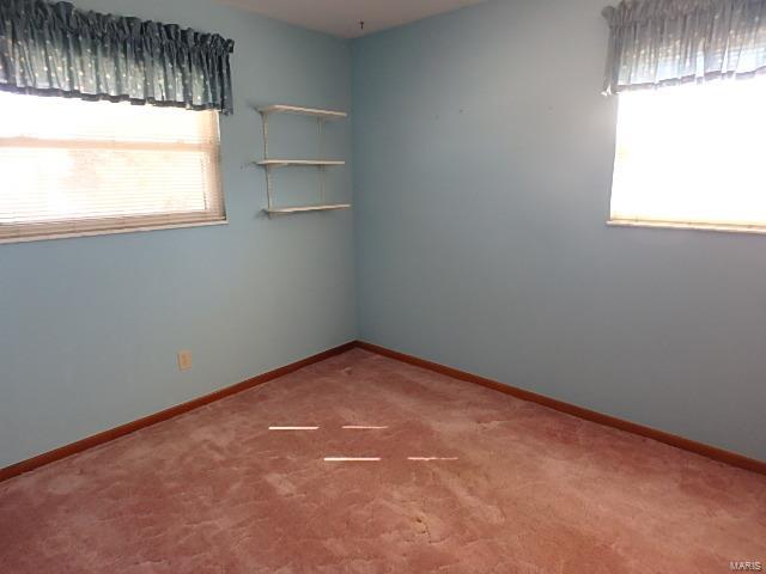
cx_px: 383
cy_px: 287
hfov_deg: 79.0
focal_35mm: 21
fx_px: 465
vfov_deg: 63.4
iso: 320
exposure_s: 1/30
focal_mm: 3.7
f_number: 3.5
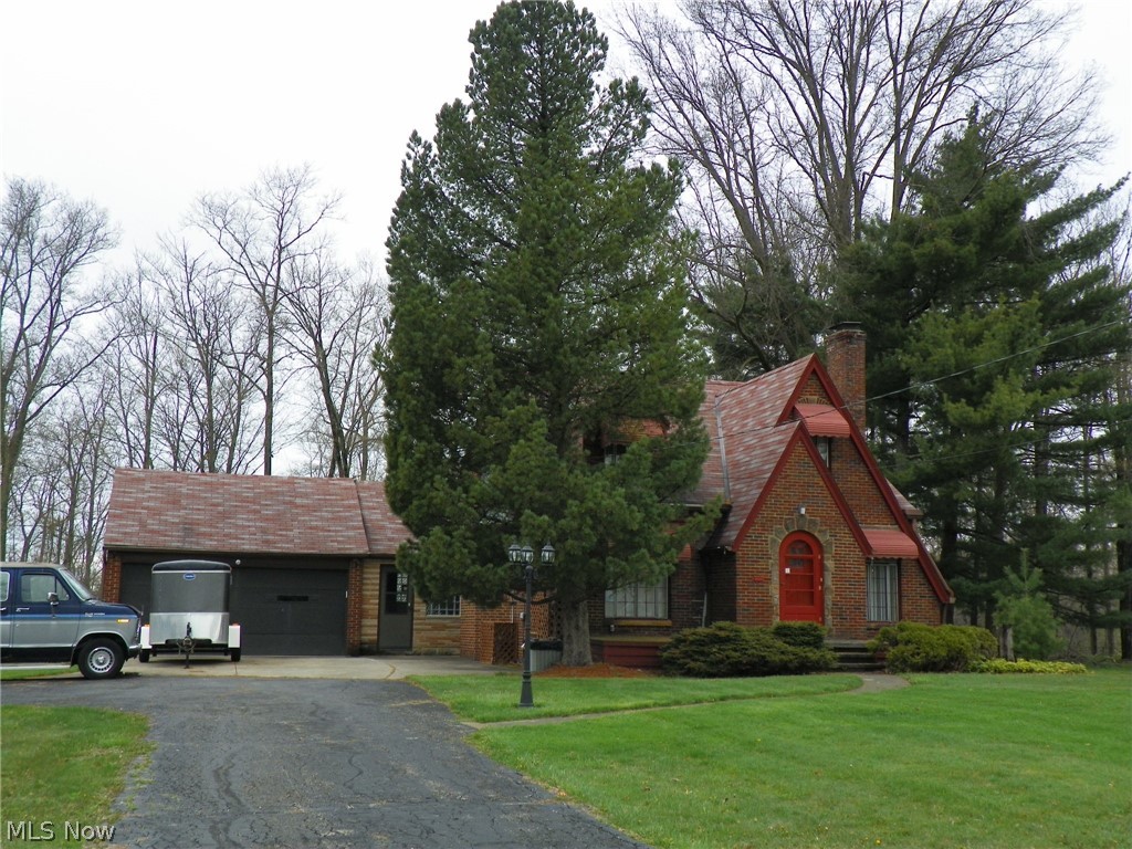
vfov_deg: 36.0
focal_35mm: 40
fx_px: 1308
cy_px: 424
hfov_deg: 46.8
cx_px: 566
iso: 64
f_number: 3.5
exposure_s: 1/250
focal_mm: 7.1
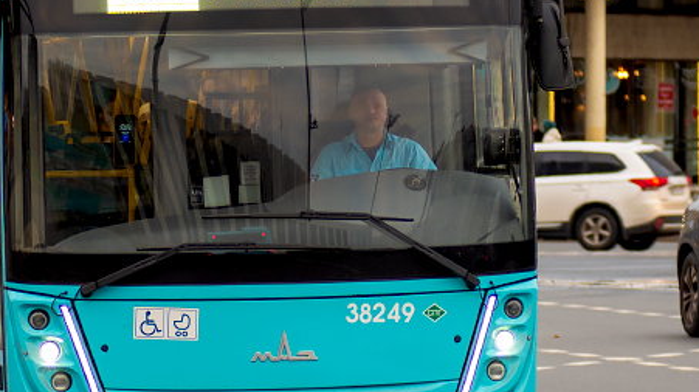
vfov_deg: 4.3
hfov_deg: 7.7
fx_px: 5168
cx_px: 160
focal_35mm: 279
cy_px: 95
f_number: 4
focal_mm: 100
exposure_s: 1/250
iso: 320
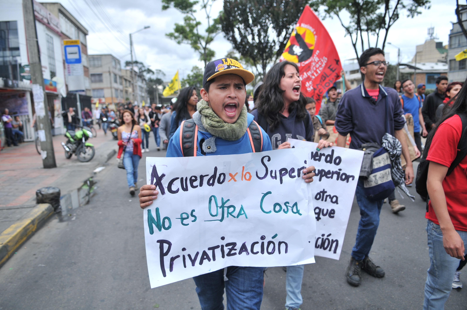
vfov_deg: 50.3
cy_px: 155
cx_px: 234
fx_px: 330
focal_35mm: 26
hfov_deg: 70.5
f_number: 2.8
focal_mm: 17
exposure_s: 1/1000
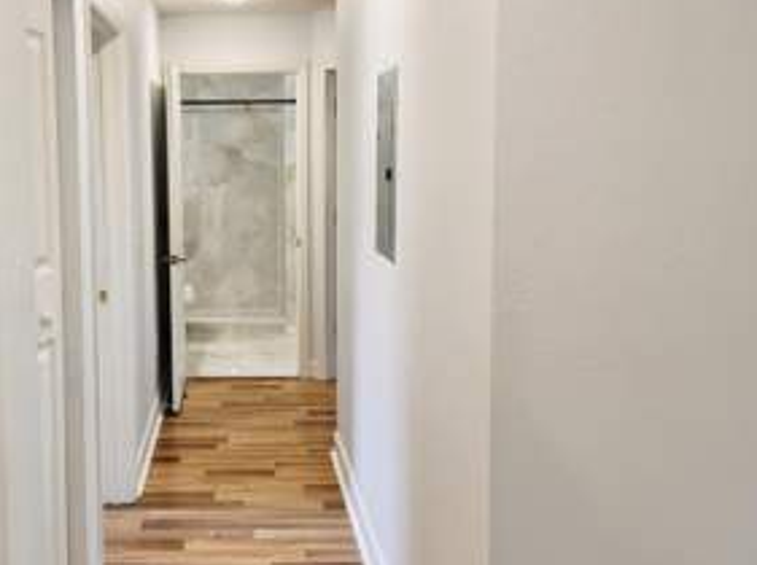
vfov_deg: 35.0
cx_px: 210
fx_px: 895
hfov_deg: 44.6
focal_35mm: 41
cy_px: 235
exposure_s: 1/120
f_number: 1.78
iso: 100
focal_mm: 6.76
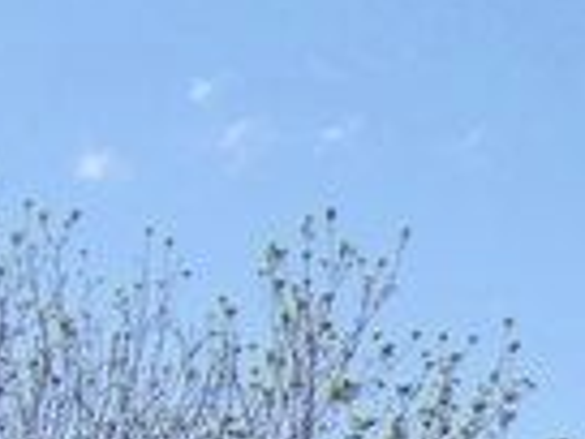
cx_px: 1484
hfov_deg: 7.9
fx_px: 3887
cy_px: 1196
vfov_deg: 6.1
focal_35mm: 230
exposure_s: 1/587
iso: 100
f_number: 3.7
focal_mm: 7
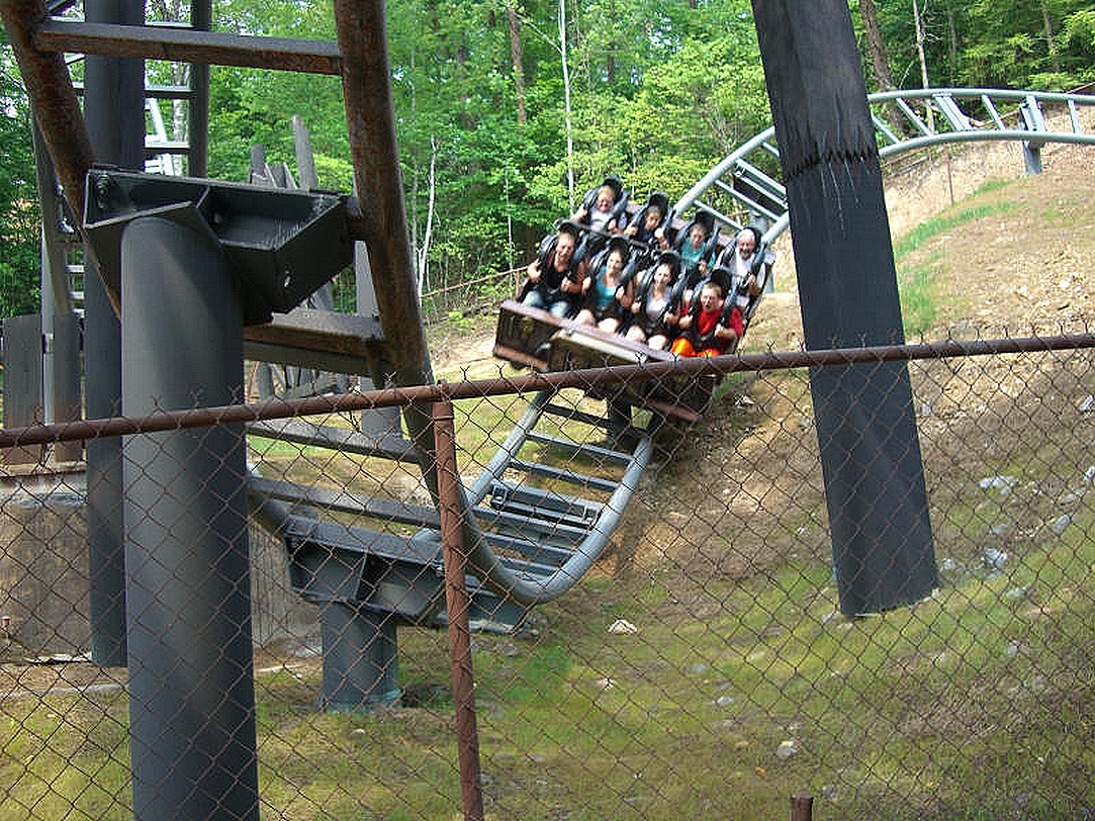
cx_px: 548
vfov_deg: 37.7
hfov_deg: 49.0
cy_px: 410
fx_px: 1202
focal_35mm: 38
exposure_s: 1/160
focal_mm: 7.9
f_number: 2.8
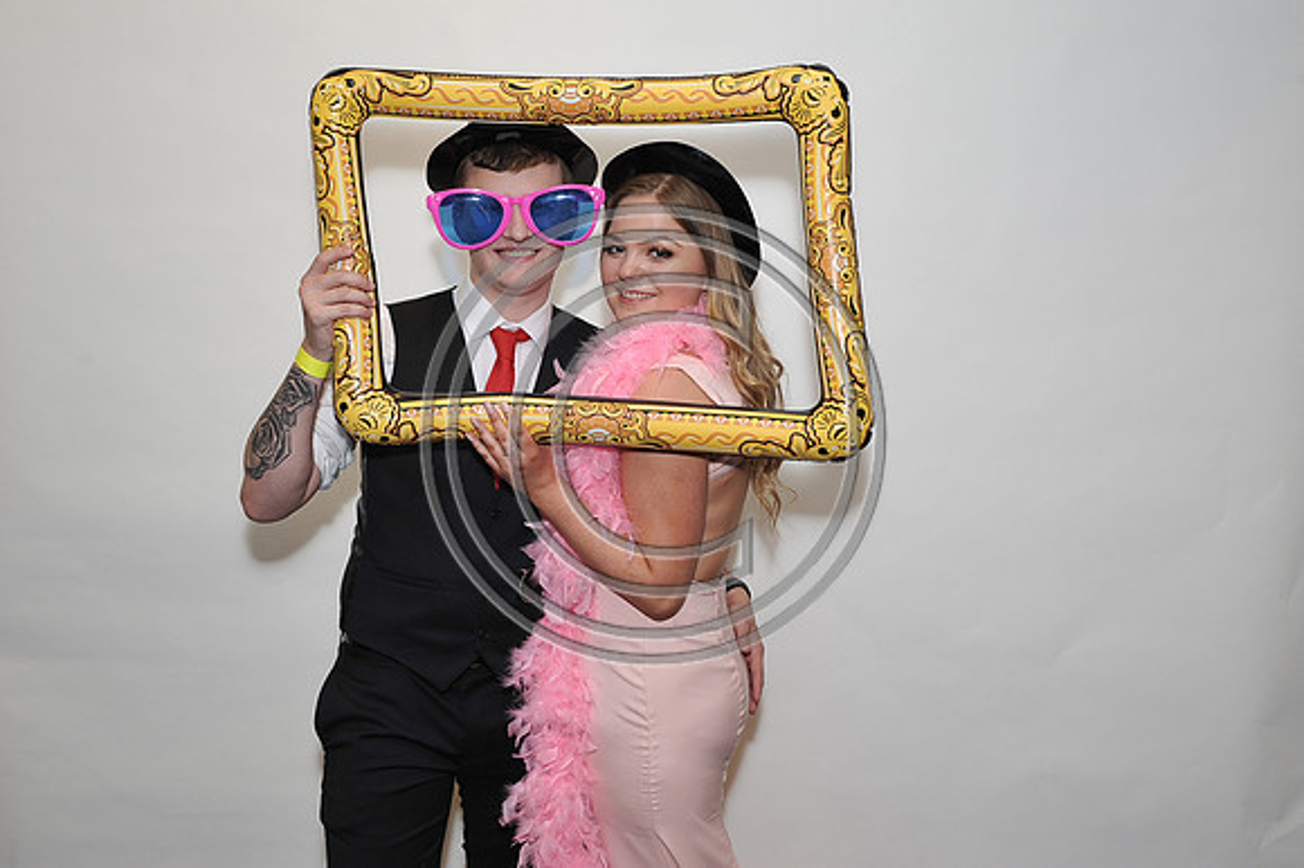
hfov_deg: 46.4
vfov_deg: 31.9
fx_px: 1520
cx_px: 652
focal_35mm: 42
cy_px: 434
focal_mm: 42
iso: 800
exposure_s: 1/60
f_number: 6.3
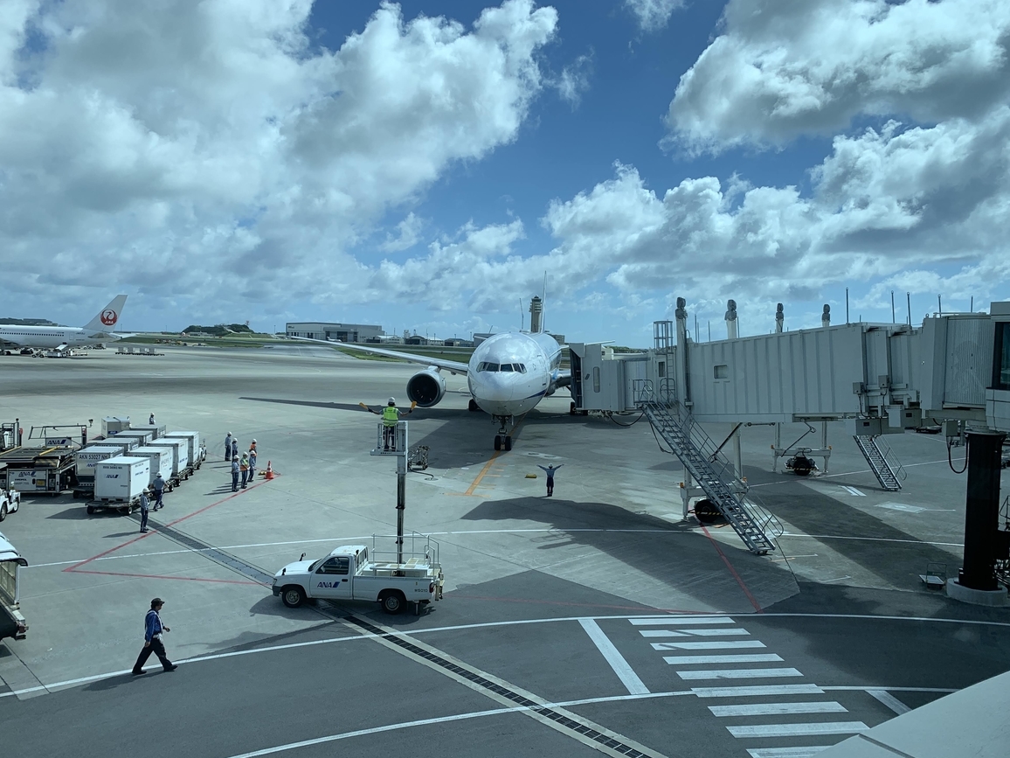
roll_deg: -2.0
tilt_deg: -1.9
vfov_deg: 51.3
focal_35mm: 27
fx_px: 788
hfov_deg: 65.3
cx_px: 489
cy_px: 388
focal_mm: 4.25
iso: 25
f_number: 1.8
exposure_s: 1/2994
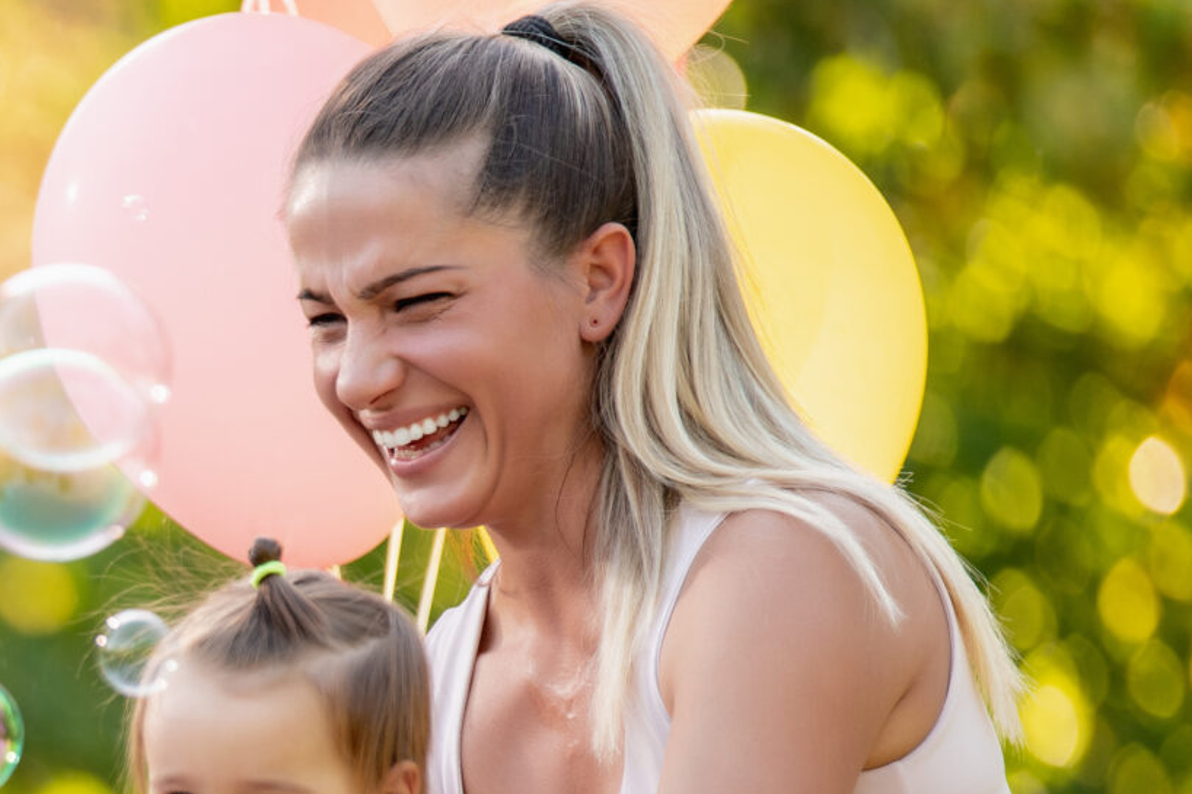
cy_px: 1029
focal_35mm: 532
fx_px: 17610
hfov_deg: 3.9
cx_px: -592
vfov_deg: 2.6
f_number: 2.8
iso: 100
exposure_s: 1/200
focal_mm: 170
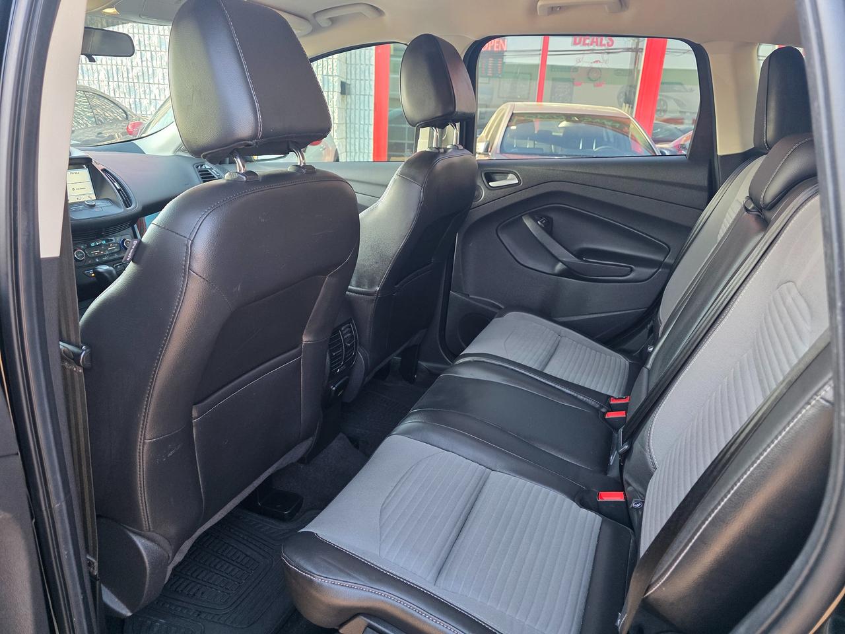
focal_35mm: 23
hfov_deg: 73.9
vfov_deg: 58.9
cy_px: 317
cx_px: 422
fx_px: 561
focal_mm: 6.3
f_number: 1.7
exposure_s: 1/120
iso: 200
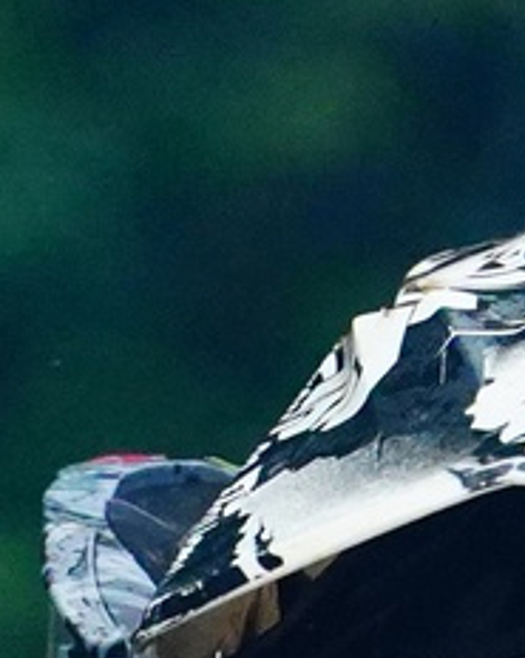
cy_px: 2117
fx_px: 36333
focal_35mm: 1867
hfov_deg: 0.8
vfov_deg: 1.0
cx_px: 267
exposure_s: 1/6400
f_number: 3.5
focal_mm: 180
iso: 5000
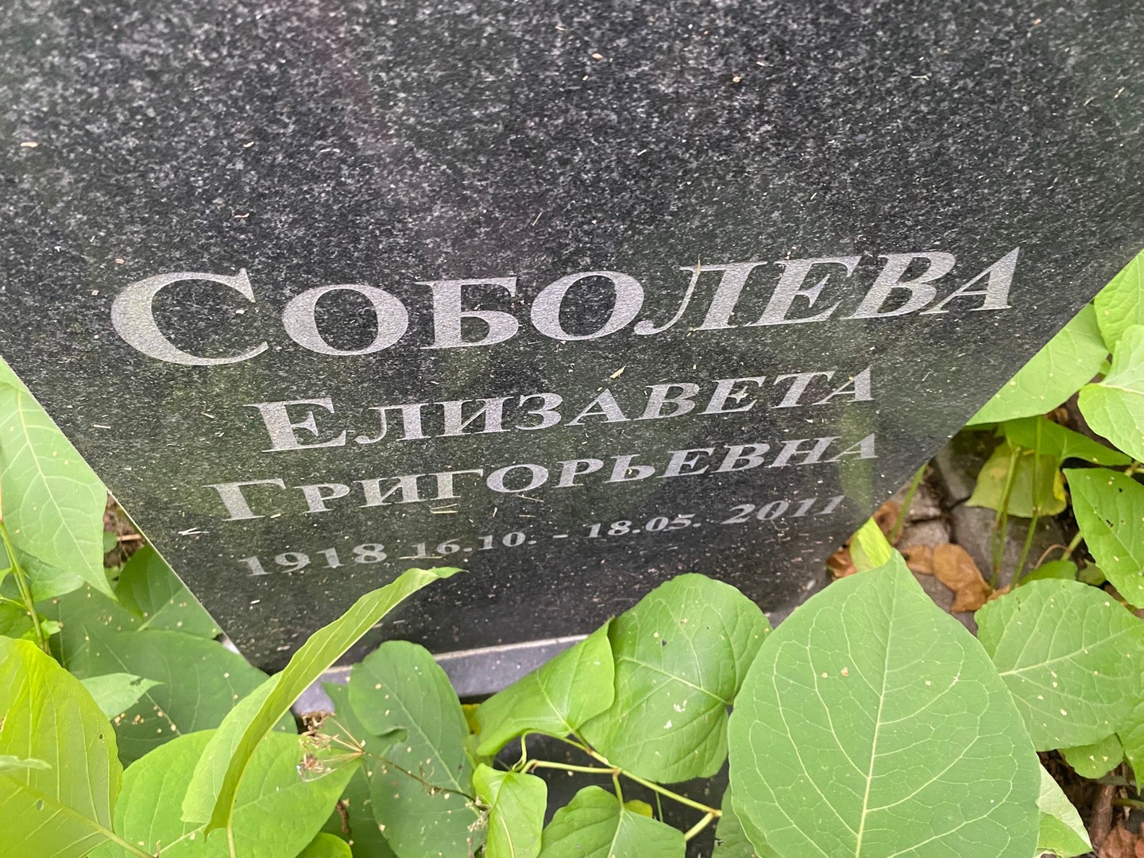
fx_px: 859
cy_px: 429
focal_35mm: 26
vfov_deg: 53.1
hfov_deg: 67.3
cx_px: 572
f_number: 1.8
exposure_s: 1/60
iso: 320
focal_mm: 4.25
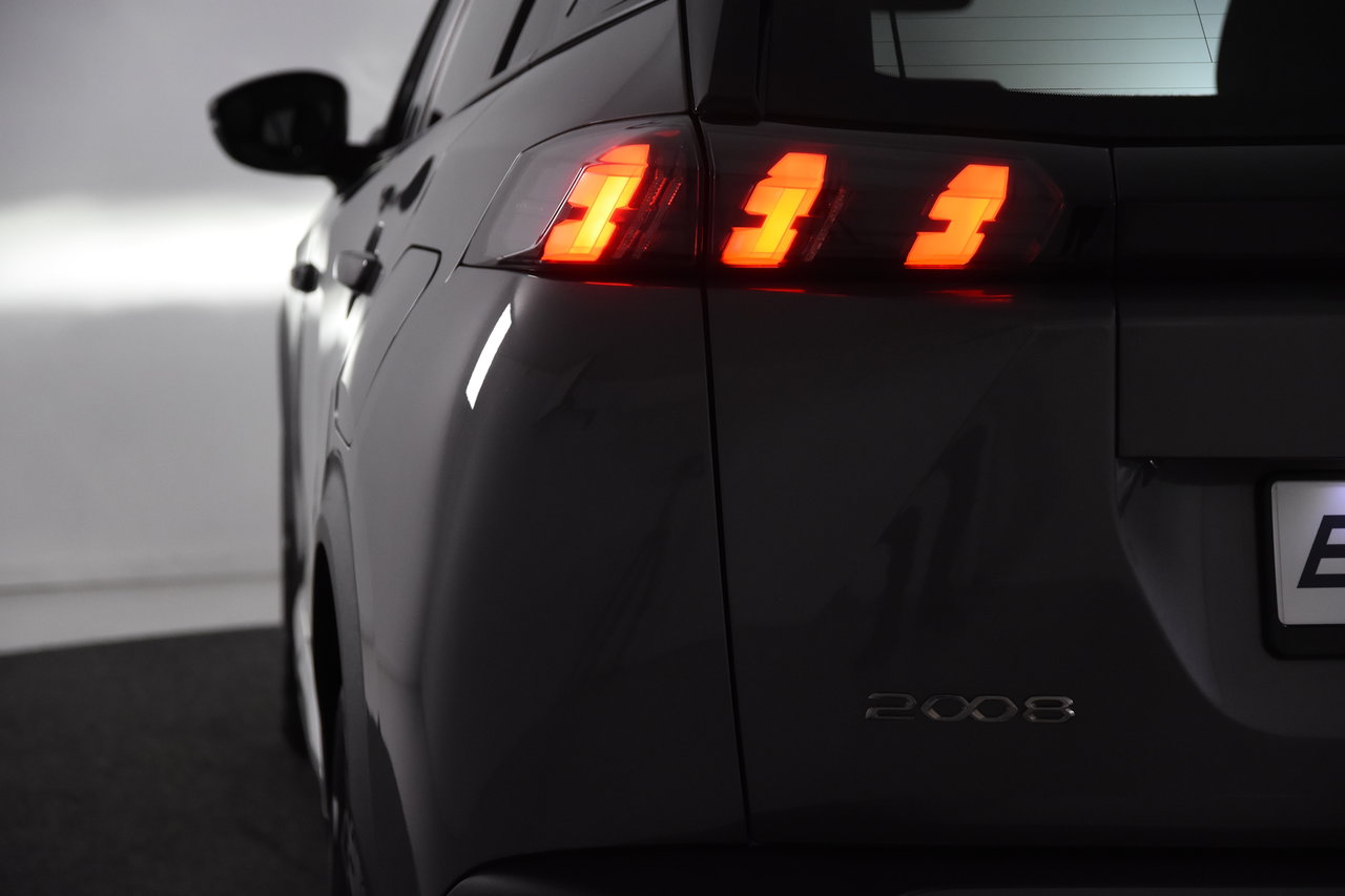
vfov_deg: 15.7
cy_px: 448
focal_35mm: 87
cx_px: 672
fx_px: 3250
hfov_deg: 23.4
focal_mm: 58
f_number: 4.5
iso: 1600
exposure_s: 1/320
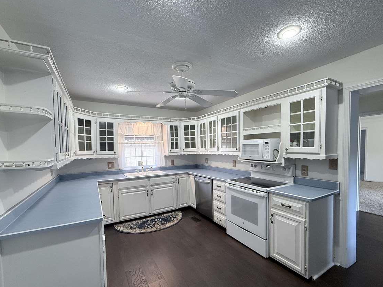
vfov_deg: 78.0
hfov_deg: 94.5
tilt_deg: -2.6
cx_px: 195
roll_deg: +1.7
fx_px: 177
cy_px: 155
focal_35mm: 16
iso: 320
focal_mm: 2.22
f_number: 2.2
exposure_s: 1/120
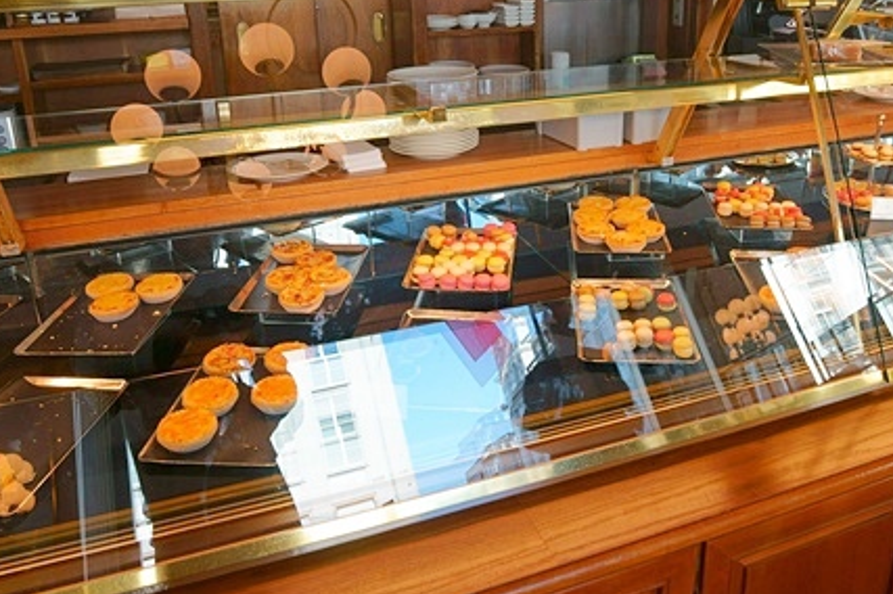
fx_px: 744
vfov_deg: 42.9
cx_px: 487
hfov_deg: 61.9
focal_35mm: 30
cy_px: 191
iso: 250
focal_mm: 16
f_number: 8
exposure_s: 1/40
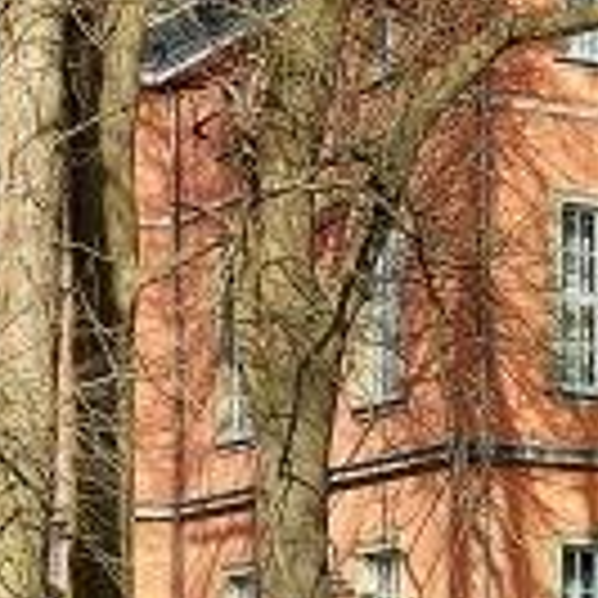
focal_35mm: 163
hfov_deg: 10.4
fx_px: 3186
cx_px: 895
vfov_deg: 10.4
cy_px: 881
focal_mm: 5.23
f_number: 1.8
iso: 32
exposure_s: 1/536
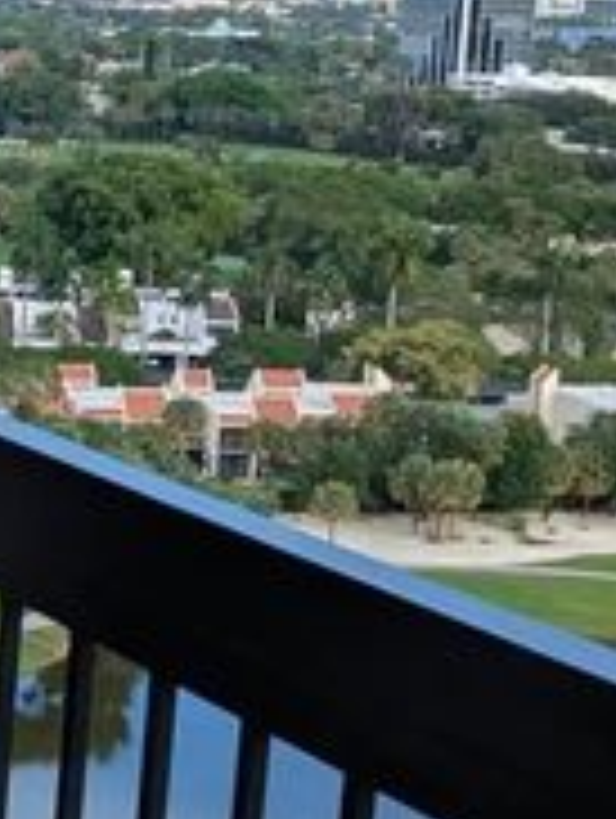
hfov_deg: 12.7
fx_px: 2651
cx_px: -238
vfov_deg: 17.5
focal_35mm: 112
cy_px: 378
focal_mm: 6.81
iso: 48
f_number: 1.85
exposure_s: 1/765
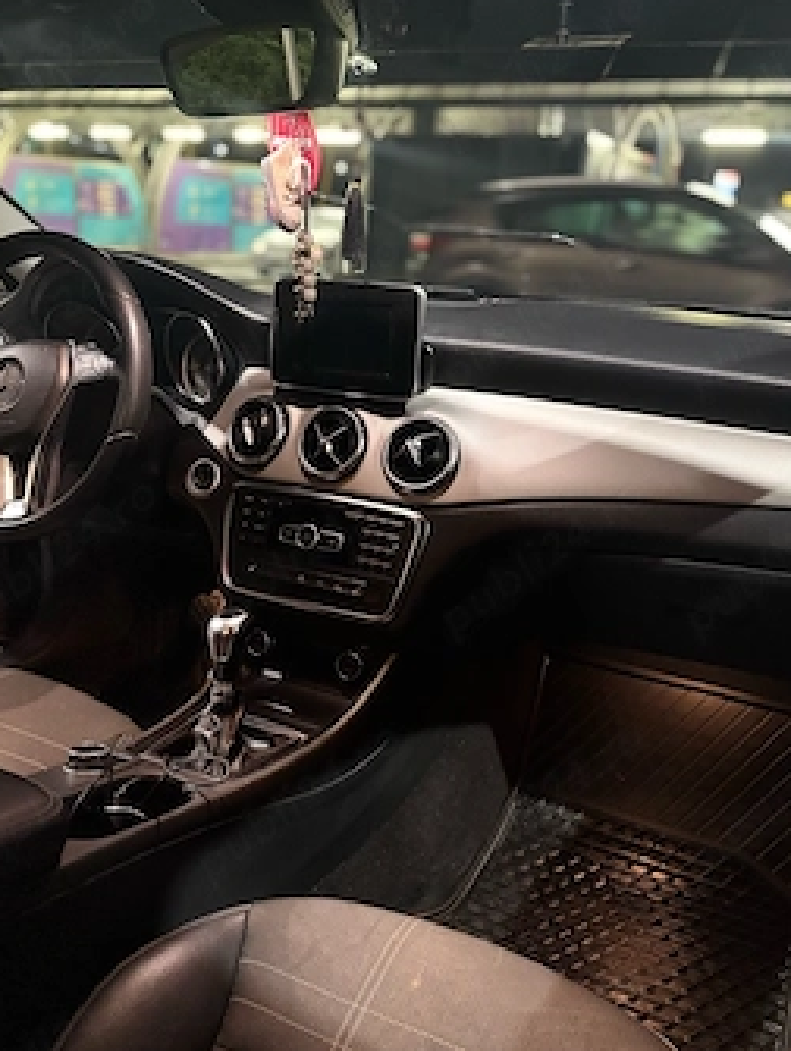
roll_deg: -3.1
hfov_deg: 45.5
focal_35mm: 31
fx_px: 943
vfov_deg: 58.1
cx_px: 361
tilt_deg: -21.7
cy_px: 596
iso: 640
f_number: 1.6
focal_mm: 5.96
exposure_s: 1/30
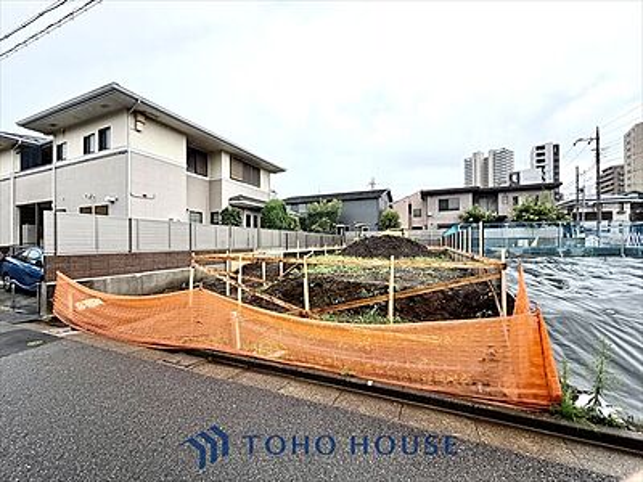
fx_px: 260
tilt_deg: -0.5
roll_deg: +0.0
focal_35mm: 14
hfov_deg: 102.1
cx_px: 322
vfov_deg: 85.7
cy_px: 241
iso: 40
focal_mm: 2.22
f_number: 2.2
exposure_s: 1/770
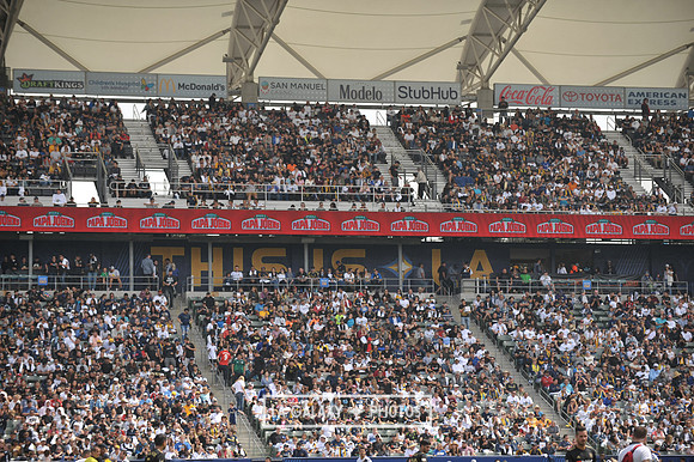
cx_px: 347
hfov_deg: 17.1
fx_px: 2312
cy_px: 231
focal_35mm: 120
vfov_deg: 11.4
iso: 320
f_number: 3.5
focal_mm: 120
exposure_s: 1/2500
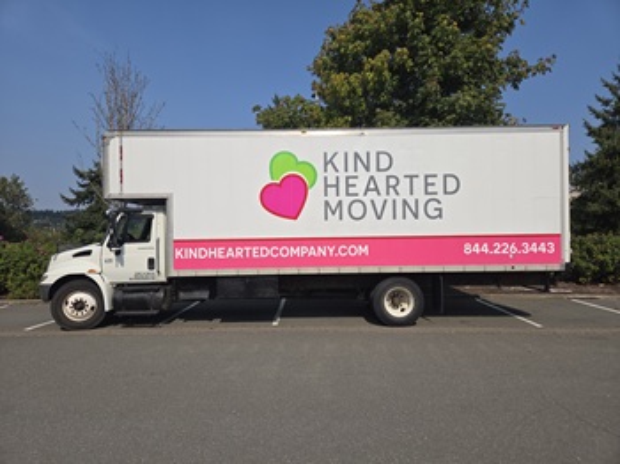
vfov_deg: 58.8
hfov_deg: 74.0
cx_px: 310
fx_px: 412
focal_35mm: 23
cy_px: 232
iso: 25
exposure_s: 1/3084
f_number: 1.8
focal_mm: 5.4
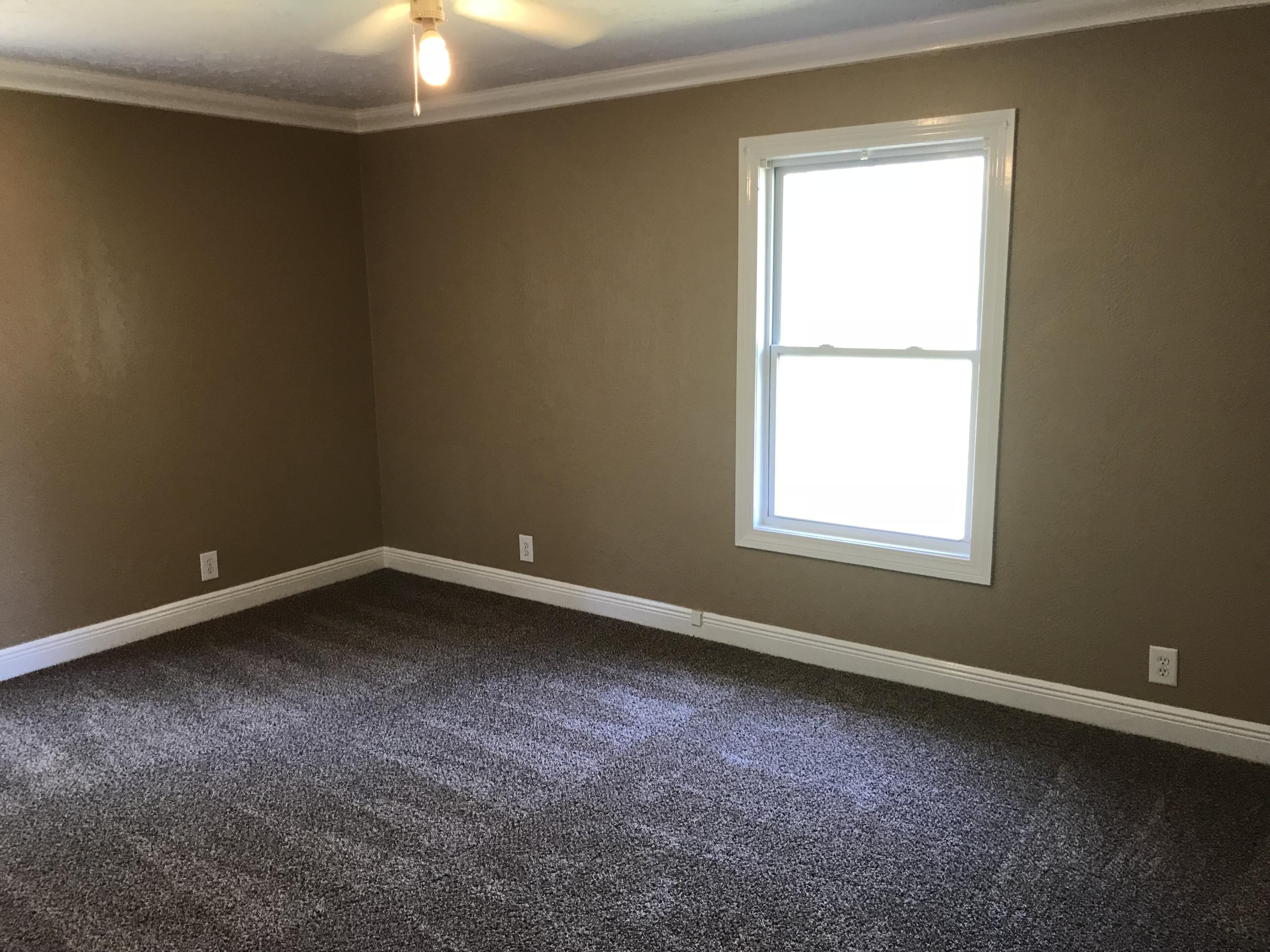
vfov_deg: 49.7
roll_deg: +0.5
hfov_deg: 63.4
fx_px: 1027
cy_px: 476
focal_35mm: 28
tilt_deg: -10.0
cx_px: 635
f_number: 1.8
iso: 40
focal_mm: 3.99
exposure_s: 1/24
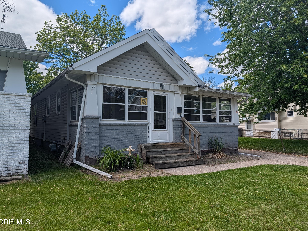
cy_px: 112
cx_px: 153
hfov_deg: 69.4
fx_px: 222
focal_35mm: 25
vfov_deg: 54.9
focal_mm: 6.9
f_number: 1.68
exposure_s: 1/1435
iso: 21
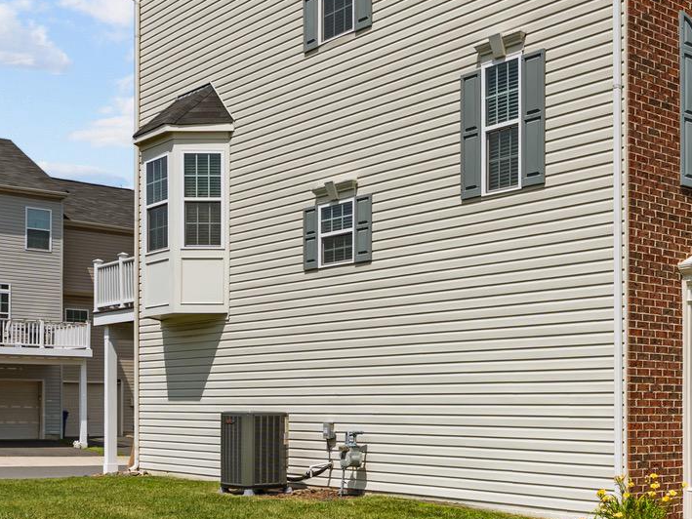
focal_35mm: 51
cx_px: 590
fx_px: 1027
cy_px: 200
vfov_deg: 28.3
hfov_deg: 35.5
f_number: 9
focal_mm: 18.5
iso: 100
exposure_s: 1/60
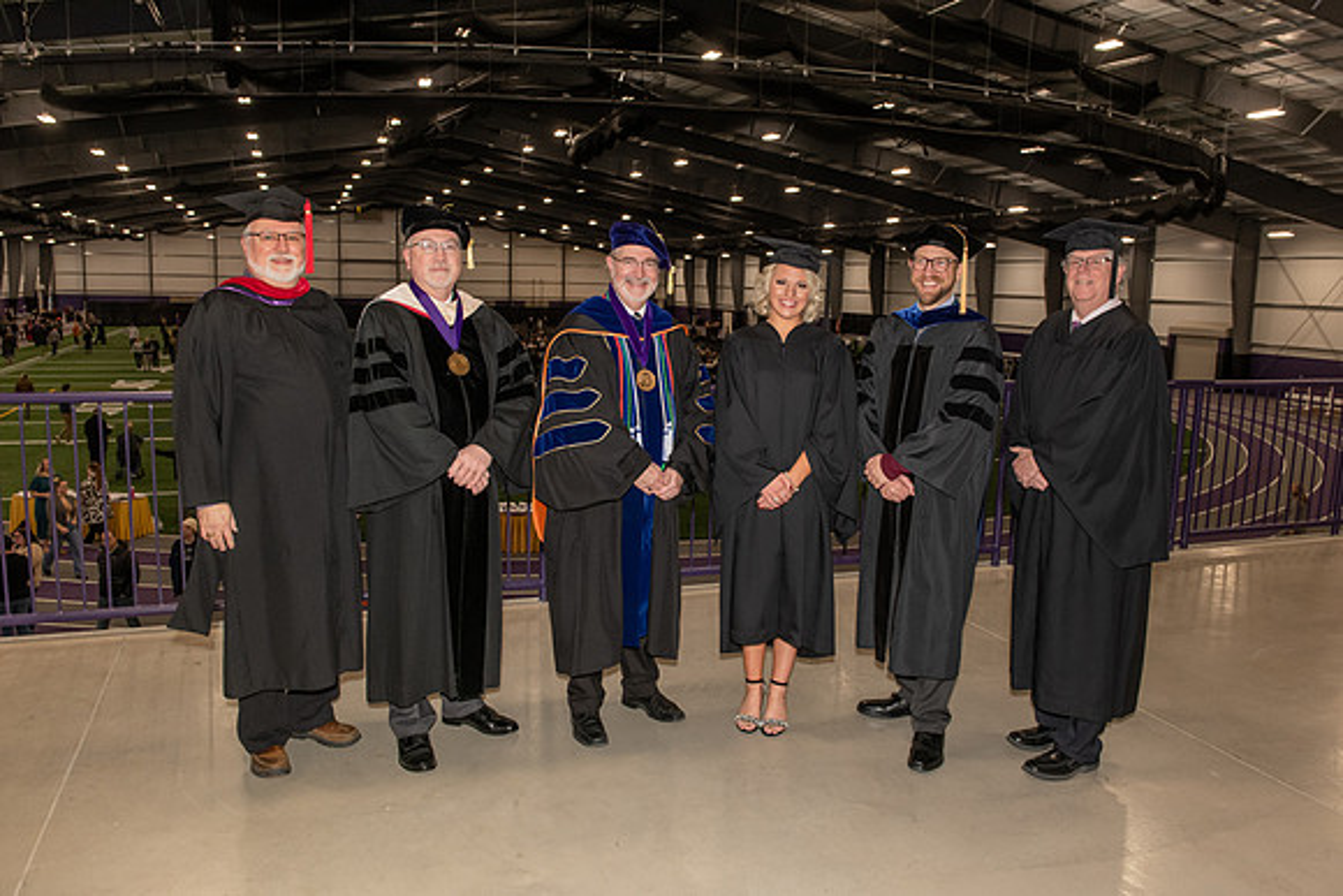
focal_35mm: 29
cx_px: 675
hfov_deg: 63.5
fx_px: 1084
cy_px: 432
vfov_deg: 44.9
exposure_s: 1/160
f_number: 5.6
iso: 1000
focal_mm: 27
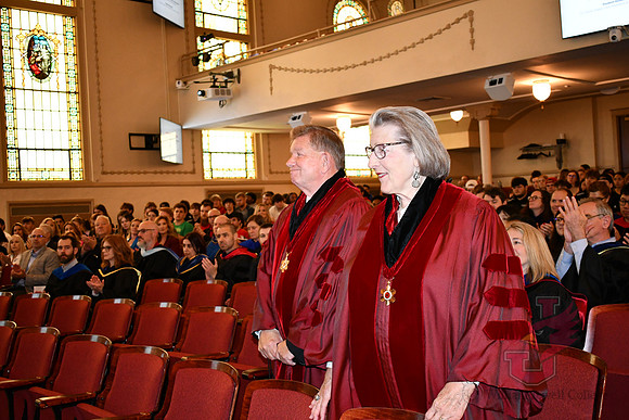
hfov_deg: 46.4
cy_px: 210
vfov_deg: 31.9
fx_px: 734
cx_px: 314
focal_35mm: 42
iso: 2000
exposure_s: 1/60
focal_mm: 28
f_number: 4.2
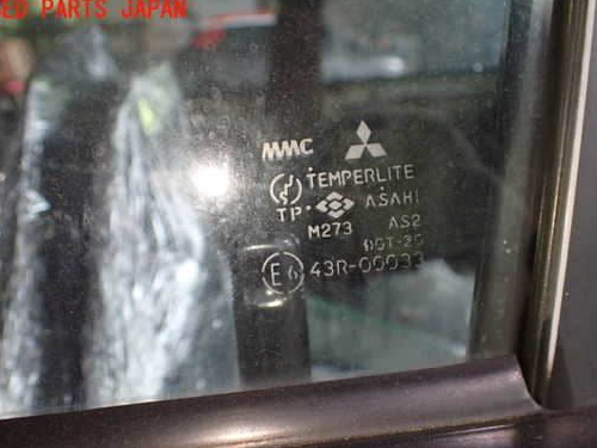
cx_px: 327
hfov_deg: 51.3
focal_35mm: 36
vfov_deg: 39.5
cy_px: 264
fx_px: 621
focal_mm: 5.4
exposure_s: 1/125
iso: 800
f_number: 2.3
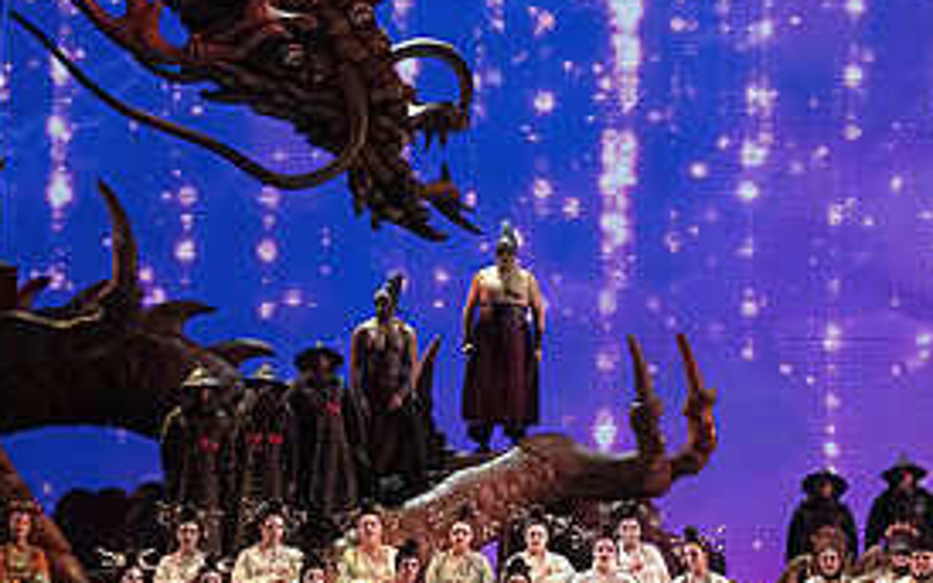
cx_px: 896
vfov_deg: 8.7
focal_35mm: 151
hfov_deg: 13.7
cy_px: 339
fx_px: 3838
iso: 20000
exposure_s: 1/1000
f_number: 10
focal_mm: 70
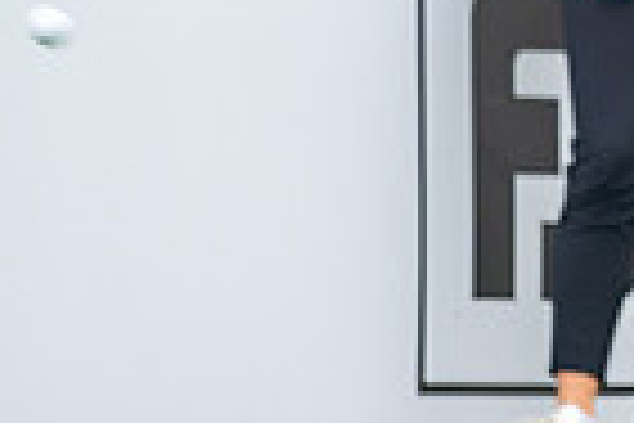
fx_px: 21801
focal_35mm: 1238
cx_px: 1299
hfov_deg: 1.7
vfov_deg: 1.1
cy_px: -313
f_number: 5
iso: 400
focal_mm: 300
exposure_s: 1/1250
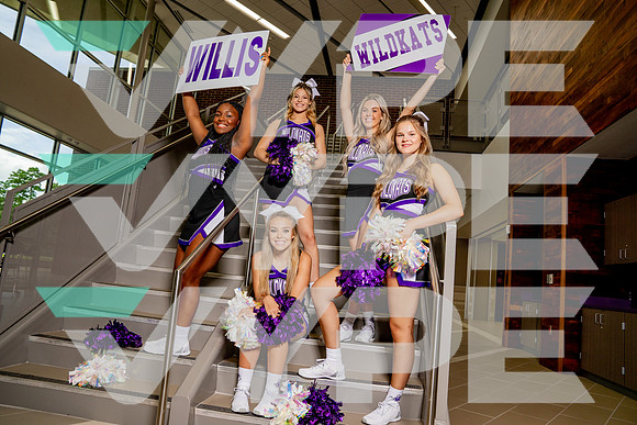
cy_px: 212
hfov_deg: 71.5
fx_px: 442
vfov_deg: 51.3
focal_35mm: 25
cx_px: 318
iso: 250
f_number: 8
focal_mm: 25
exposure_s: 1/125
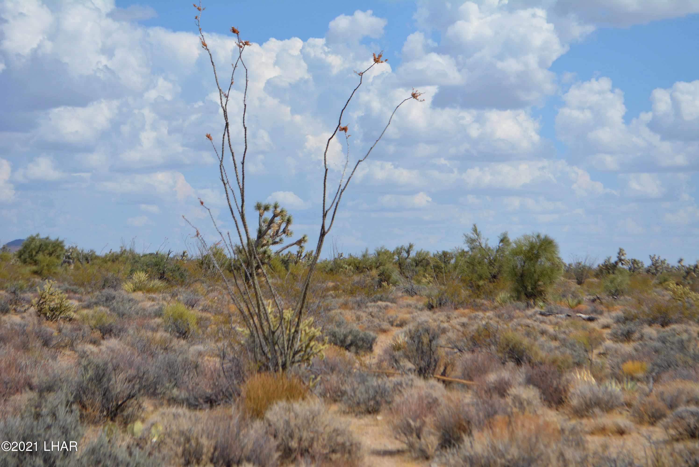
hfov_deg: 24.6
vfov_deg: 16.6
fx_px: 1603
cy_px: 234
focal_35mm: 82
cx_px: 350
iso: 400
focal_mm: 55
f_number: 7.1
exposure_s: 1/2000
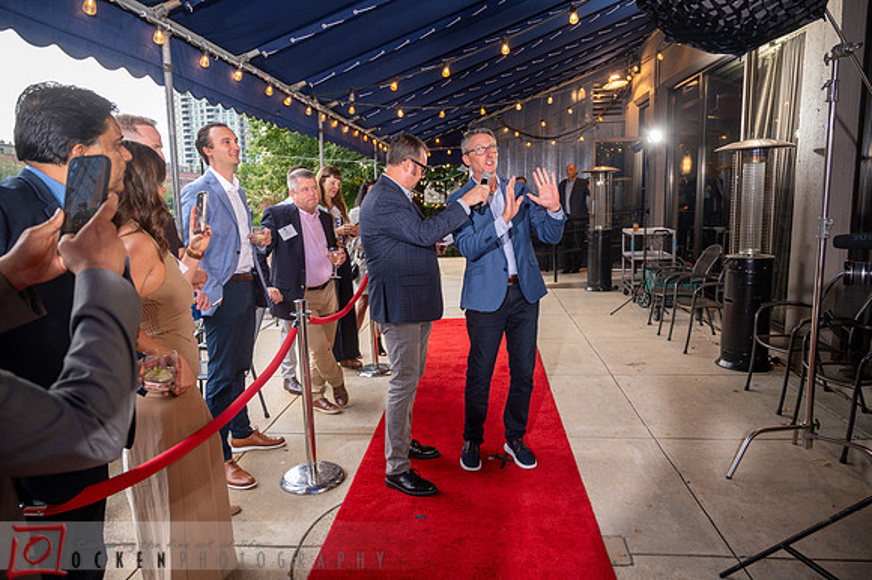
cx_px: 436
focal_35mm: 24
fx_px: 581
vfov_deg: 53.1
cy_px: 290
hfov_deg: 73.8
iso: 800
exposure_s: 1/125
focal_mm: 24
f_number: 4
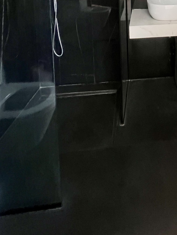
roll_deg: -0.2
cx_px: 174
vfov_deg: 44.9
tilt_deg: -4.7
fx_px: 204
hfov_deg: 41.3
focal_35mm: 30
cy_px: -25
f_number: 1.8
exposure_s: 1/50
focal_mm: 1.57
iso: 1000
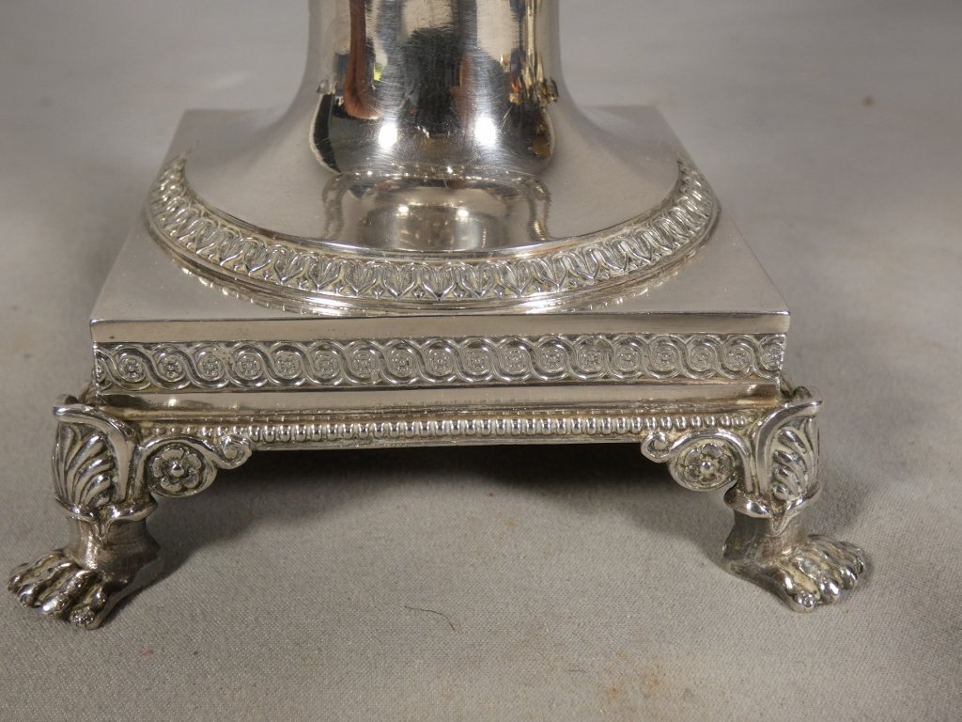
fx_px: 1195
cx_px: 481
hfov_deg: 43.9
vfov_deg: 33.6
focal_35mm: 43
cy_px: 361
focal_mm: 7.8
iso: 125
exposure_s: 1/80
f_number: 3.7
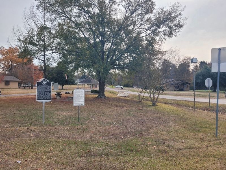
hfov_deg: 67.3
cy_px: 85
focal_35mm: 26
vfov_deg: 53.1
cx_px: 113
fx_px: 170
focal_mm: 5.4
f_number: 1.8
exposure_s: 1/1418
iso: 40
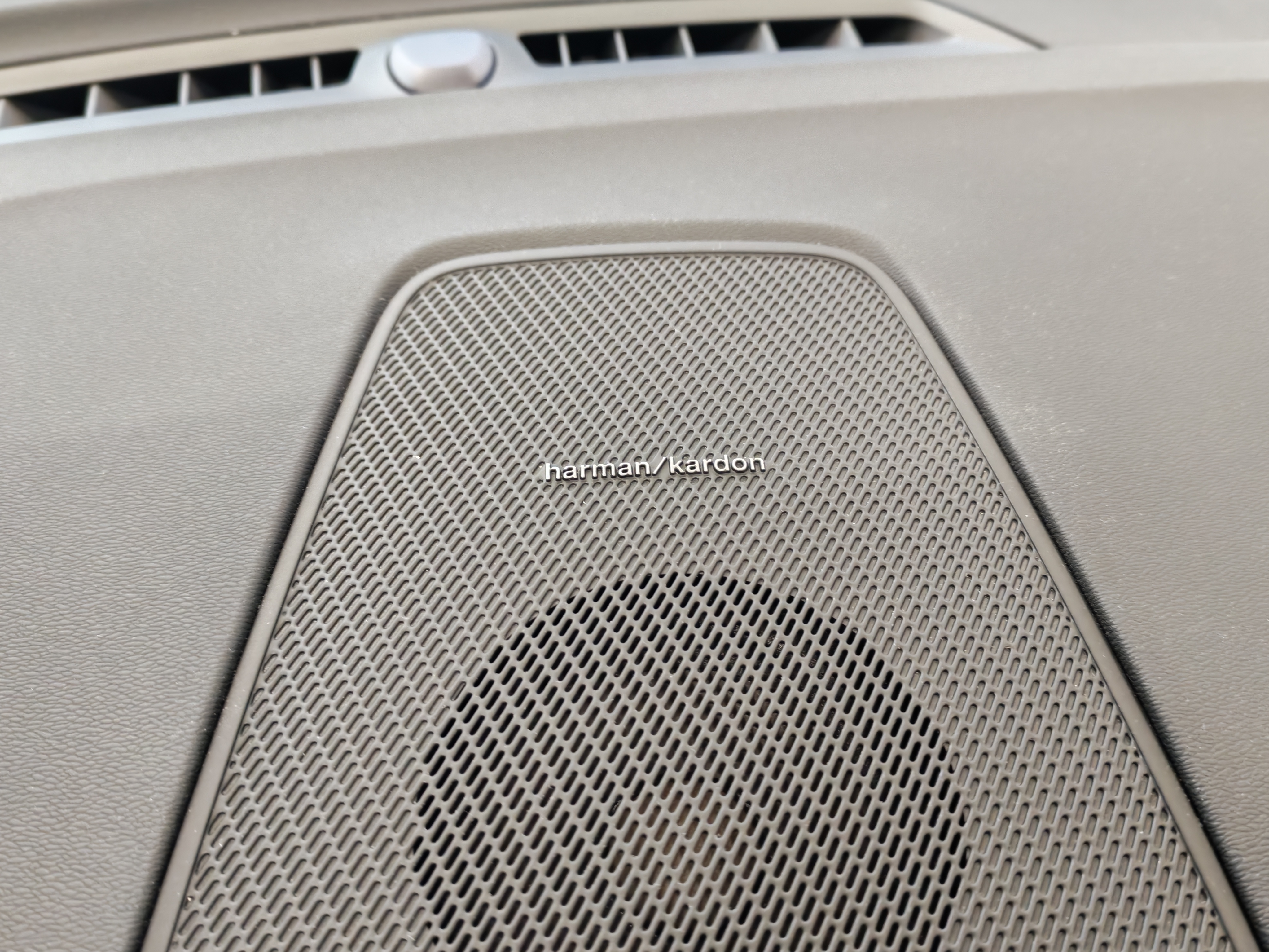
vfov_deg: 44.2
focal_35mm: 32
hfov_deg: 56.8
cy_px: 476
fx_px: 1173
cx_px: 634
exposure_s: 1/50
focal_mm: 6.12
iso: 2000
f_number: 1.9
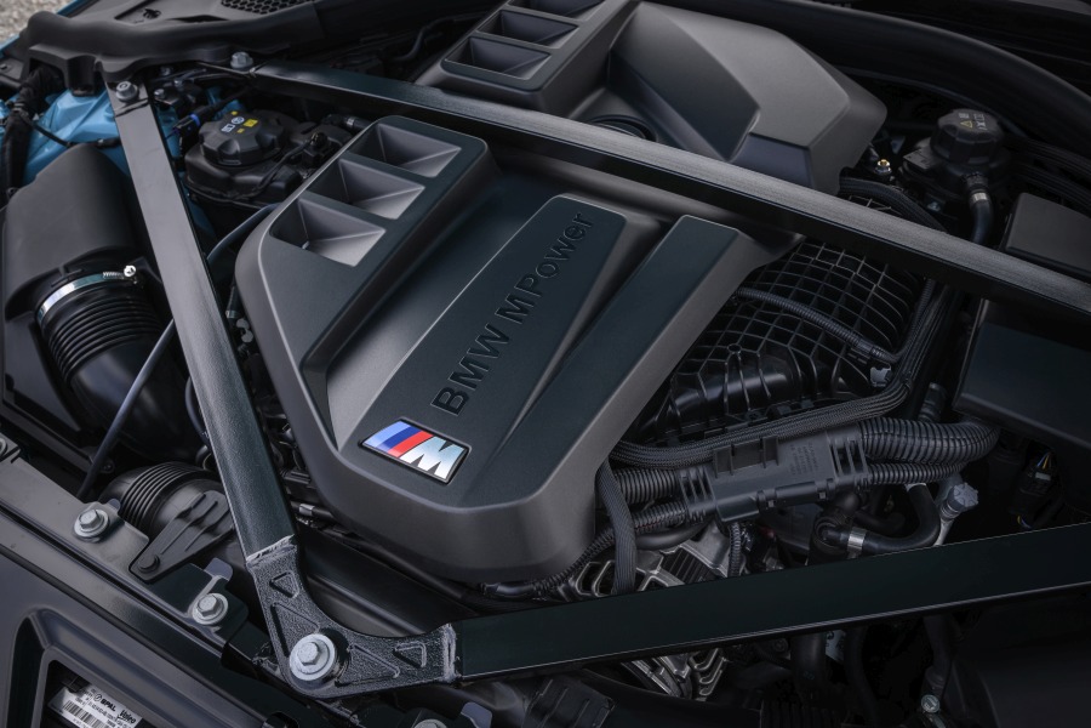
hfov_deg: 61.9
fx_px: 909
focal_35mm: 30
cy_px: 364
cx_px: 546
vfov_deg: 43.6
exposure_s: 1/80
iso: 160
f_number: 11
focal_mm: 30
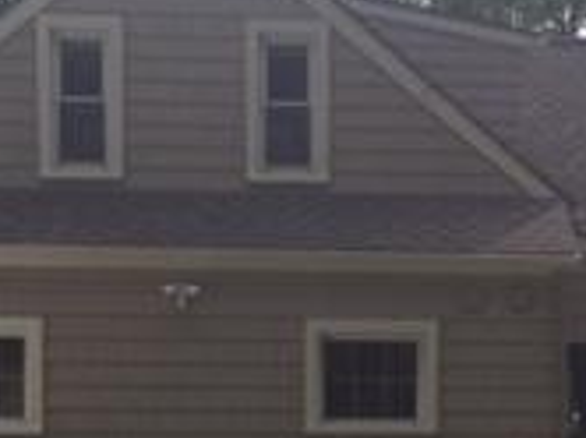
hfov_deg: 17.4
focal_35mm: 112
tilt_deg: -1.6
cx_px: 505
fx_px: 1893
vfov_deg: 12.9
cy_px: 484
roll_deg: +0.2
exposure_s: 1/1866
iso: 32
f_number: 2.2
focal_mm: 4.15
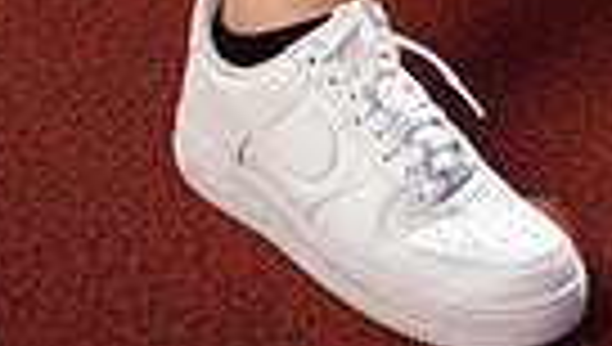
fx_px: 1853
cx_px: 320
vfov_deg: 8.9
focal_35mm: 114
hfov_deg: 18.8
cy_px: -656
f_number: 7.1
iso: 80
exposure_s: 1/250
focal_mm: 33
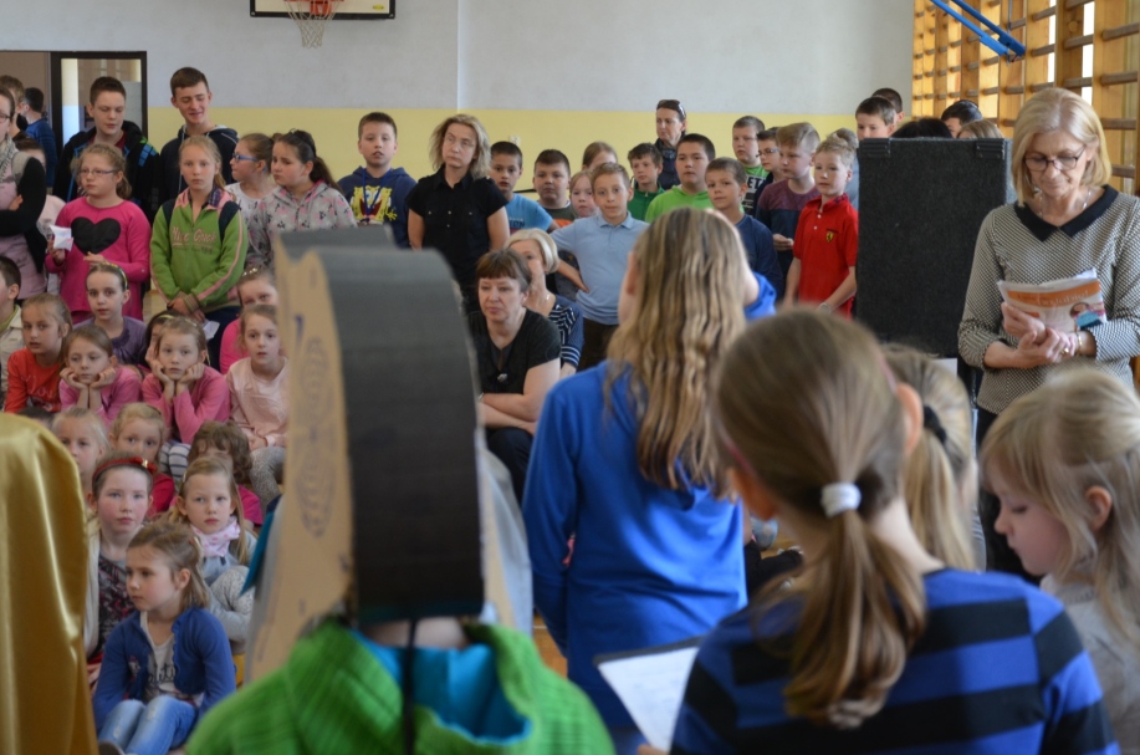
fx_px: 2117
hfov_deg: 30.1
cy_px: 350
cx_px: 599
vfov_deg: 20.2
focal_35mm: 67
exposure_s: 1/60
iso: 640
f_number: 4.5
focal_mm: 40
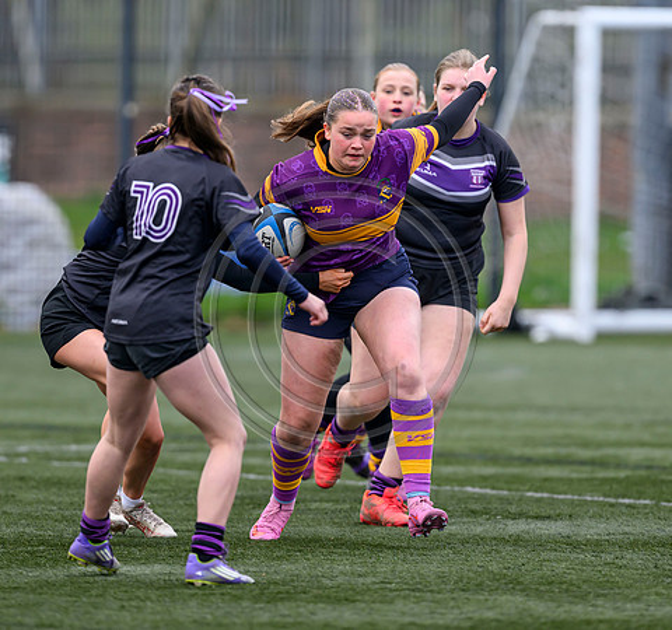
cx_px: 293
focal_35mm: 579
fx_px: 12317
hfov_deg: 3.1
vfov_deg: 2.9
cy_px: 269
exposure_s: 1/2000
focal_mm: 400
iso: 640
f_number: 3.5
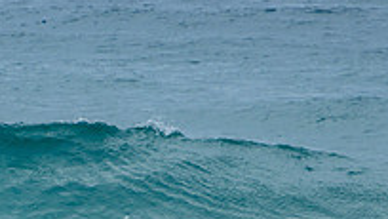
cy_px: 232
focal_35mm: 1637
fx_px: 16851
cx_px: -61
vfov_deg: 0.7
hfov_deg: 1.3
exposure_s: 1/2000
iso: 200
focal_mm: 400
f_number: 5.6
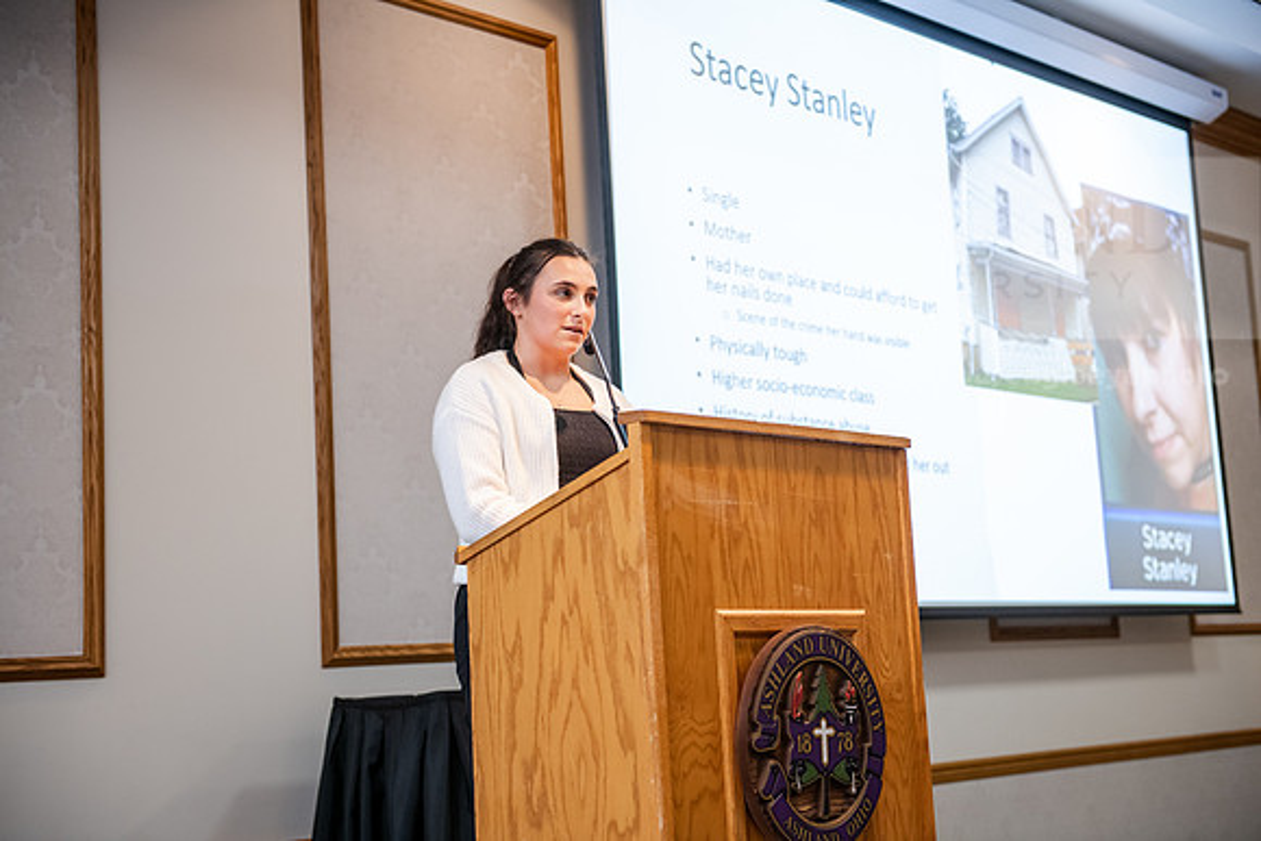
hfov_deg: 38.2
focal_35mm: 52
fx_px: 1822
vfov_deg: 26.0
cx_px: 630
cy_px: 420
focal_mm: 52
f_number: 3.2
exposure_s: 1/200
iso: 1600
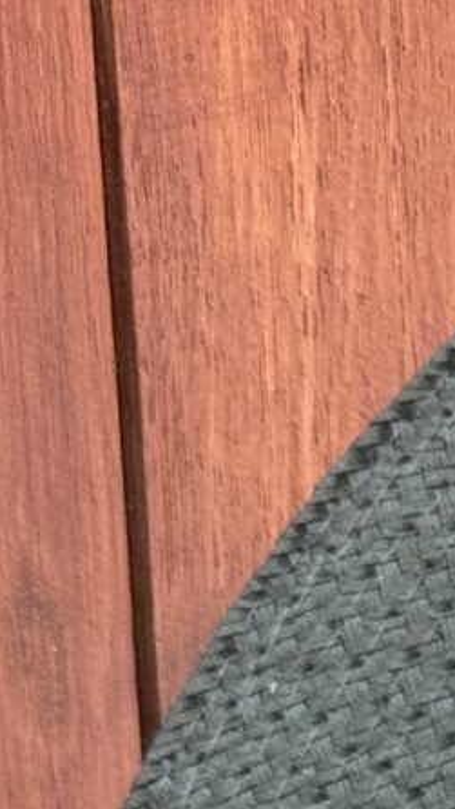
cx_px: 1563
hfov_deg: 6.9
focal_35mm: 150
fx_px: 3216
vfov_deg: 12.8
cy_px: 1536
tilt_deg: -84.7
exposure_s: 1/271
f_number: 1.78
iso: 80
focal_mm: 6.86
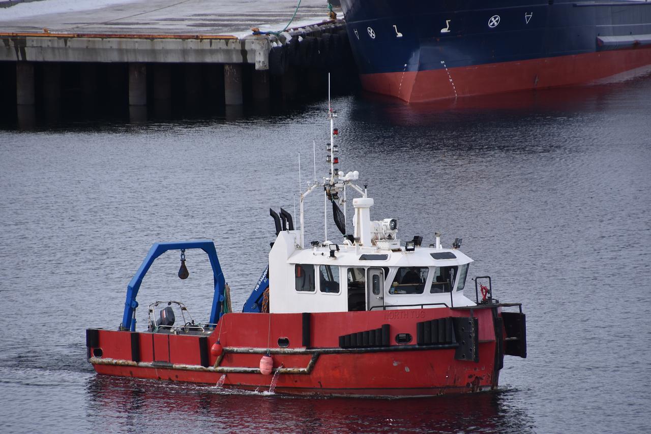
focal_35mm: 330
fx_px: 5968
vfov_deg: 4.2
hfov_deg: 6.2
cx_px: 326
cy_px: 217
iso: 200
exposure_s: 1/640
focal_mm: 220
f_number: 6.3
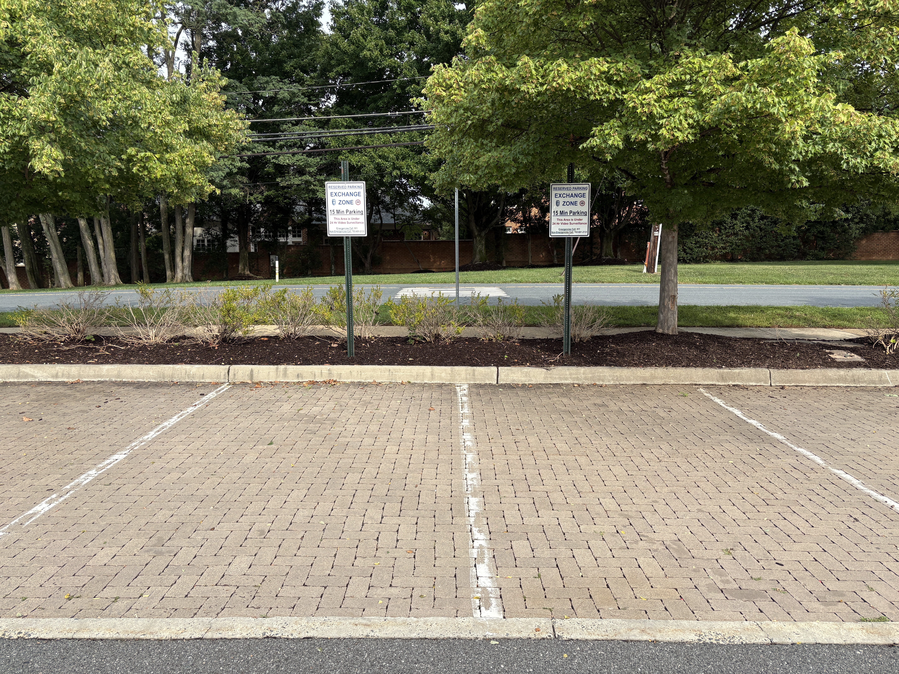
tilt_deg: -6.1
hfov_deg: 67.3
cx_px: 450
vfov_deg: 53.1
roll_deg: -0.7
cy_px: 337
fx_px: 675
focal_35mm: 26
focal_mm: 5.96
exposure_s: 1/1337
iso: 50
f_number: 1.6
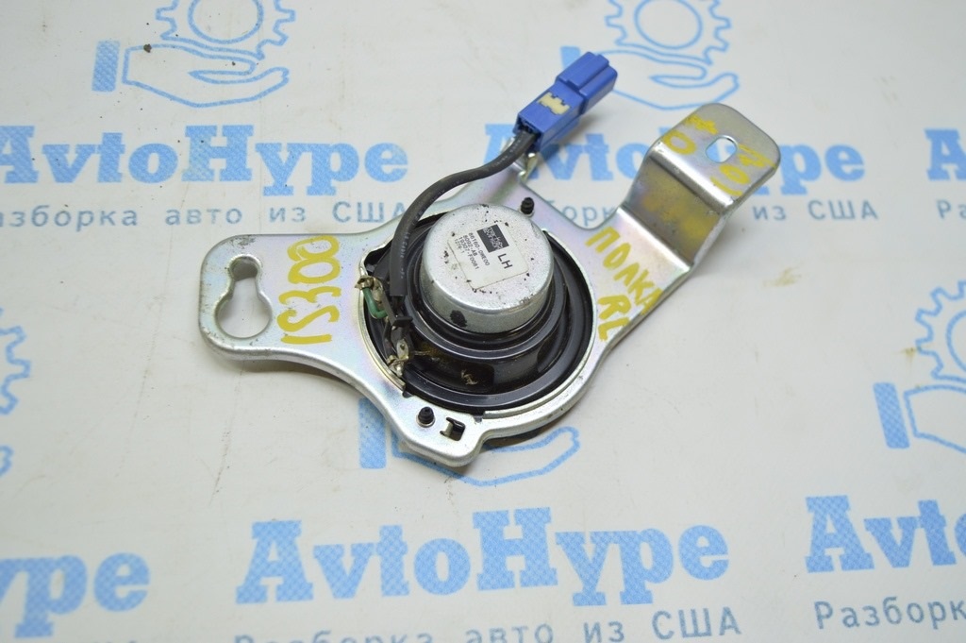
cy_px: 322
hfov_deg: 49.6
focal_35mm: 39
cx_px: 483
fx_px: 1046
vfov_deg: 34.2
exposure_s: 1/60
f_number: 4
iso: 400
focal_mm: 26
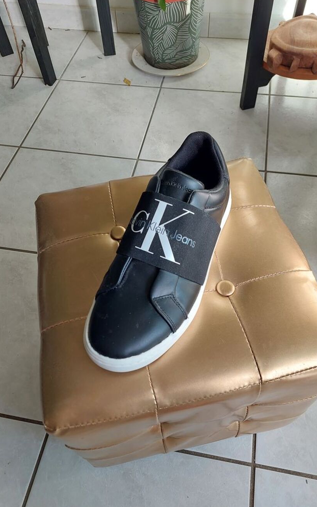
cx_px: 165
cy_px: 255
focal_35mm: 27
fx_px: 373
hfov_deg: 46.0
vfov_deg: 68.4
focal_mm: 5.23
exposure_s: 1/100
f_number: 1.8
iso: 80
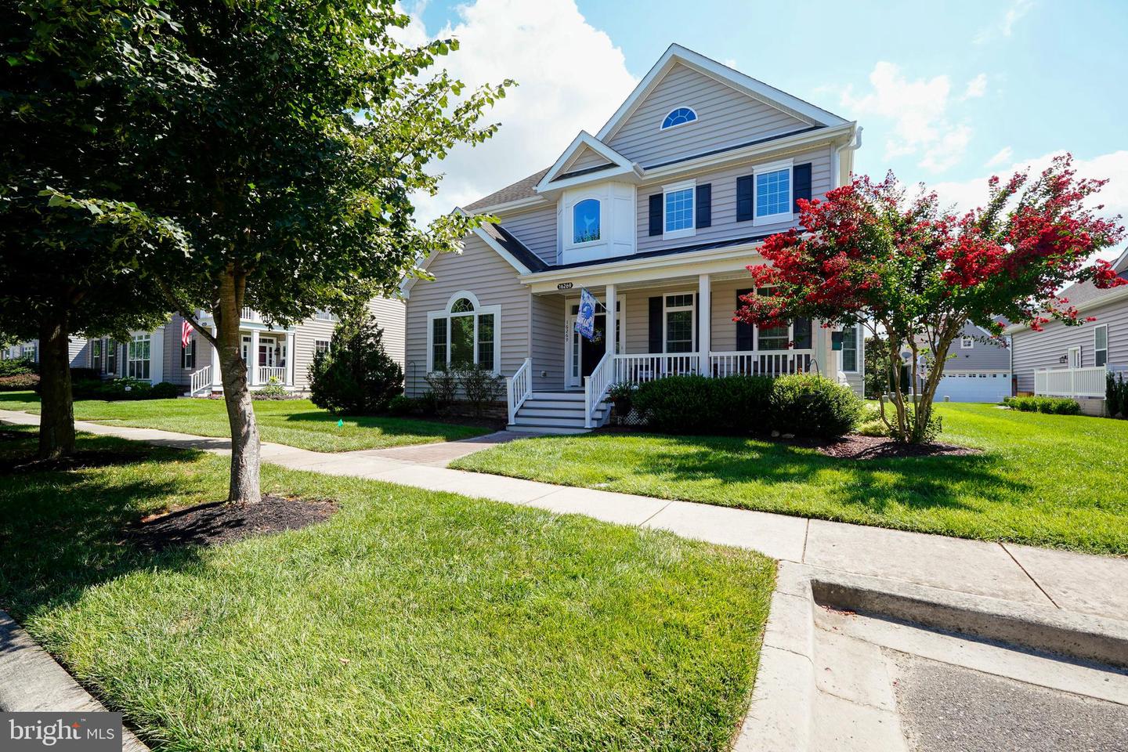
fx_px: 470
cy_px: 376
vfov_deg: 77.3
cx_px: 564
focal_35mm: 15
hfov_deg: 100.4
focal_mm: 10
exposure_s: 1/125
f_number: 6.3
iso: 100
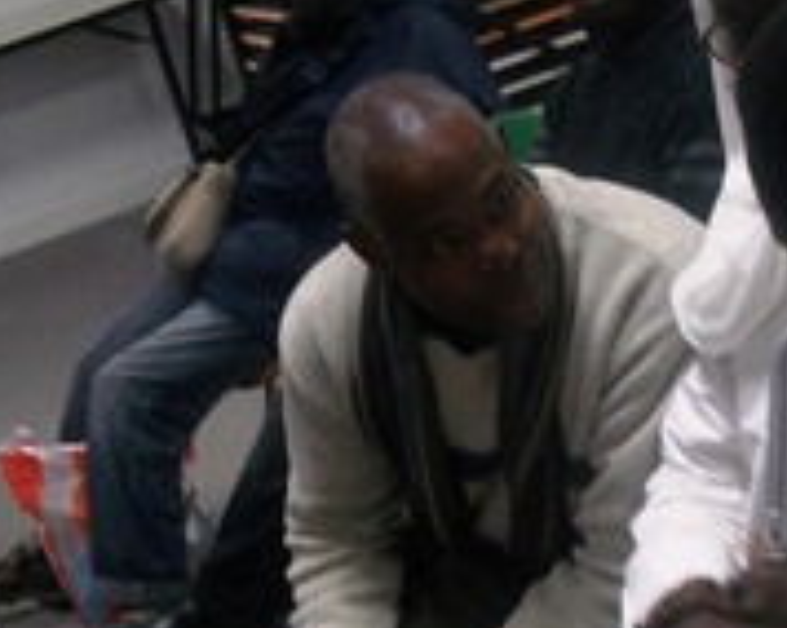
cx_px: 455
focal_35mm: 100
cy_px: 436
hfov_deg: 19.2
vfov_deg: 15.3
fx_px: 2327
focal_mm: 5.7
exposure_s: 1/30
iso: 80
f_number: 2.9
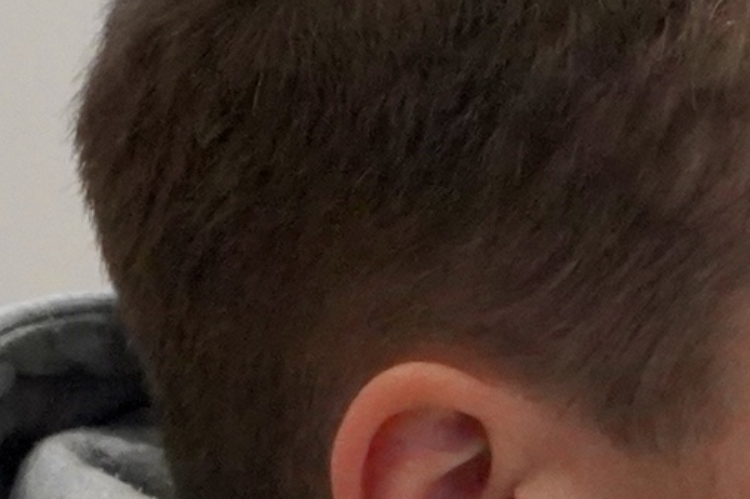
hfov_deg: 1.1
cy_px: 991
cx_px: 771
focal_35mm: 1868
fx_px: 38902
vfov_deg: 0.7
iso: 6400
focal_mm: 240
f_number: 6.3
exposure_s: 1/250
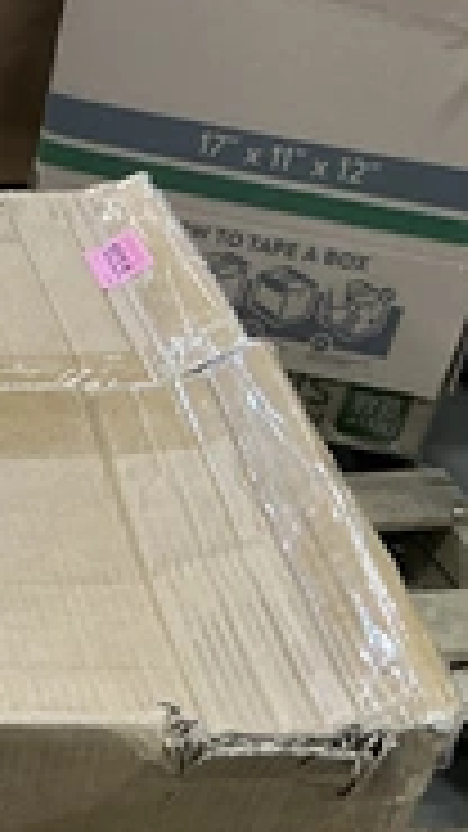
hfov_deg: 16.4
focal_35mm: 66
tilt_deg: -40.8
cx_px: -261
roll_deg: +2.3
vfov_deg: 31.1
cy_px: 670
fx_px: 1457
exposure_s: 1/60
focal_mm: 3
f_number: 1.8
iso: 200
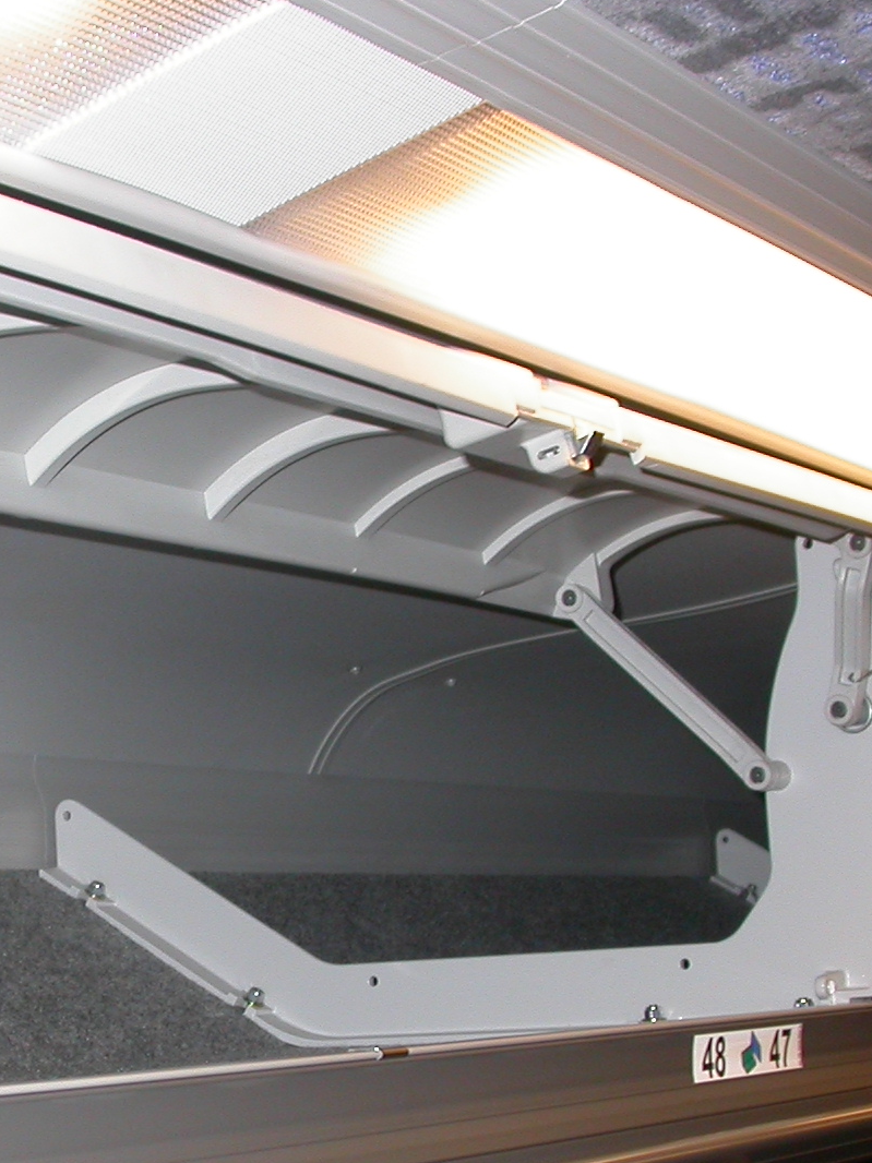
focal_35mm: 81
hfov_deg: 17.9
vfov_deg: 24.0
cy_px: 787
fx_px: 2722
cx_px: 103
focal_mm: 7.85
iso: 100
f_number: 2.6
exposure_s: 1/60
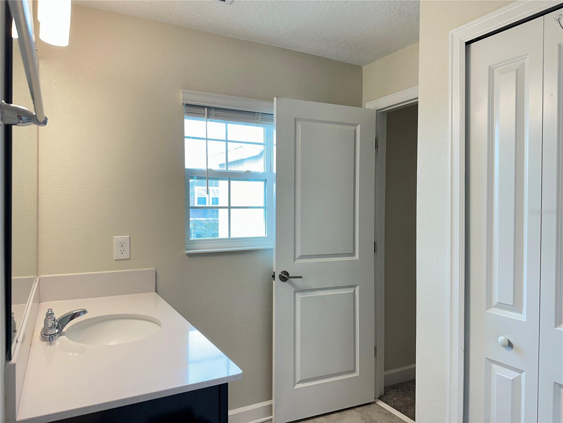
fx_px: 390
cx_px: 282
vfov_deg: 56.8
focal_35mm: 24
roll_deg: -0.1
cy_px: 212
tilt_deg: -1.3
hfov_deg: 71.6
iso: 200
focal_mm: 6.86
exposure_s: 1/120
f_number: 1.78
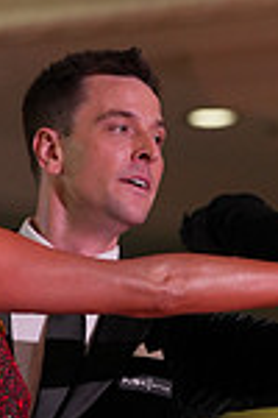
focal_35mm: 546
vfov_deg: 3.8
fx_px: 6324
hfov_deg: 2.5
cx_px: 124
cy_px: 674
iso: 1250
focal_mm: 141
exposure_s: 1/500
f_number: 4
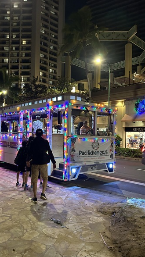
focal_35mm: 29
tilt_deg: +0.6
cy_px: 130
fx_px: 198
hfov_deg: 40.2
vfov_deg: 66.0
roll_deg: -2.0
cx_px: 66
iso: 500
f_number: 1.5
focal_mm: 5.7
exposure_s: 1/40
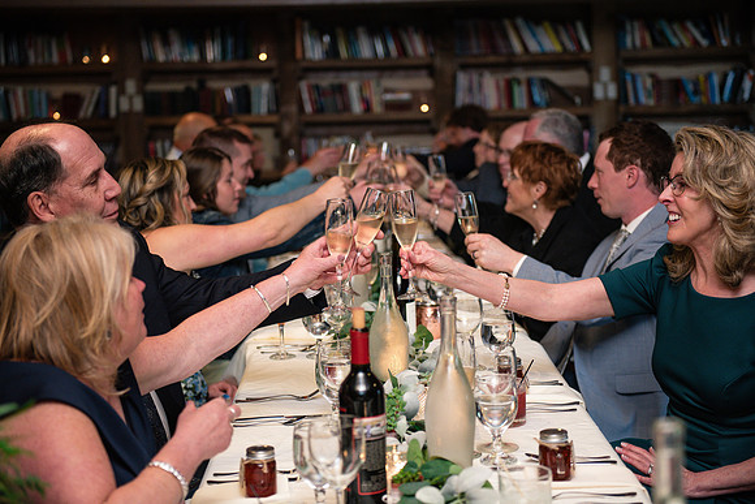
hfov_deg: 31.9
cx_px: 378
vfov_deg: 21.6
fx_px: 1320
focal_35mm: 63
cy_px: 252
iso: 1250
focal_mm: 62
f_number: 2.8
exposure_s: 1/200
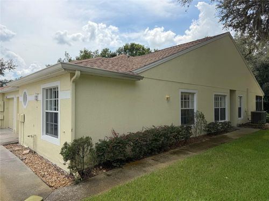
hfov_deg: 71.6
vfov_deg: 56.8
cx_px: 134
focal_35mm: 24
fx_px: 187
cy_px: 100
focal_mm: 6.76
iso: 80
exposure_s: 1/5319
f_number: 1.78
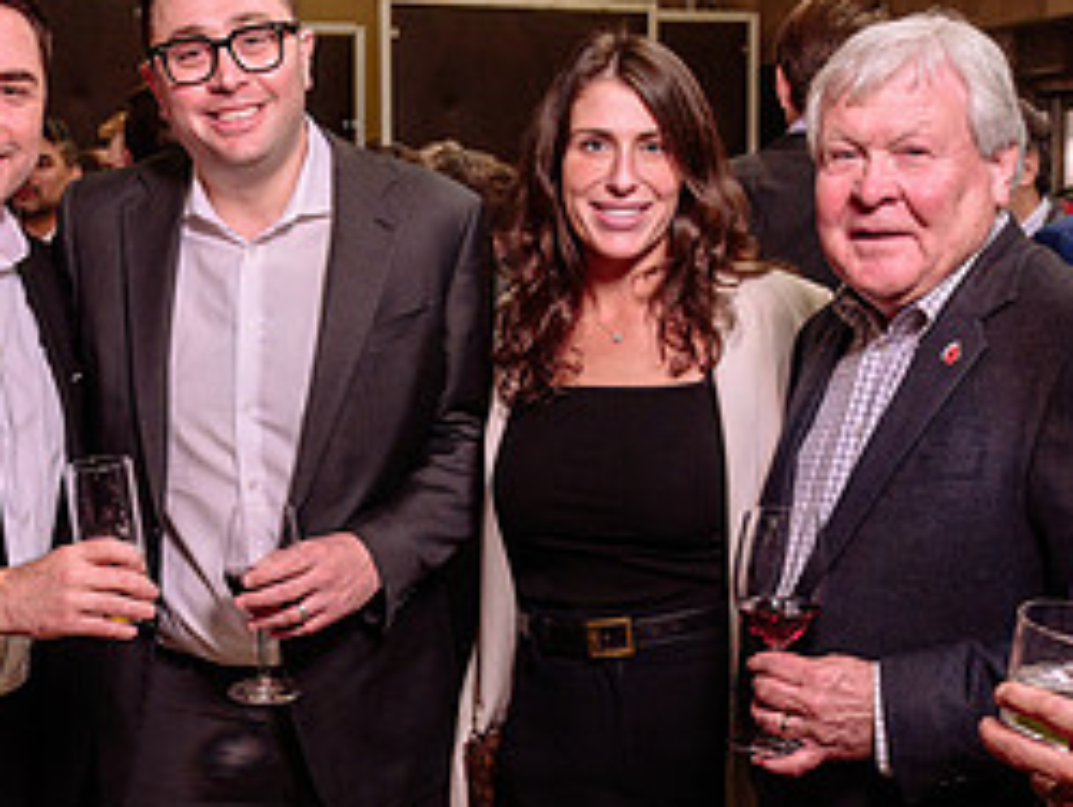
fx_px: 1862
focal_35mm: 60
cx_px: 435
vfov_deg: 24.5
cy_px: 429
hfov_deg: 32.1
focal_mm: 24
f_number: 4
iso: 800
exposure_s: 1/100
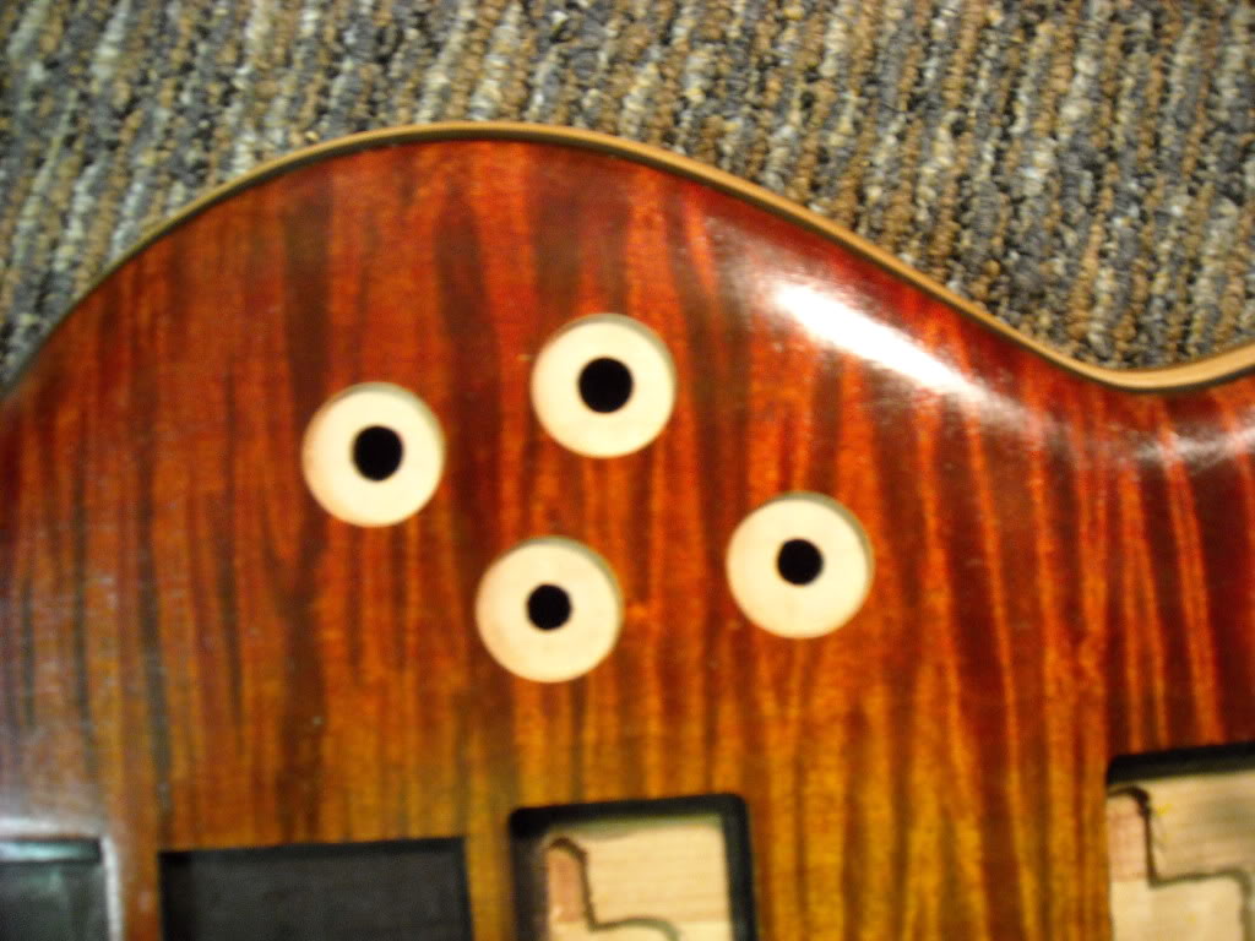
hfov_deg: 52.6
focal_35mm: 35
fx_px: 1269
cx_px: 628
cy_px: 470
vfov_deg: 40.7
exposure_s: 1/22
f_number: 2.8
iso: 400
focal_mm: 5.7
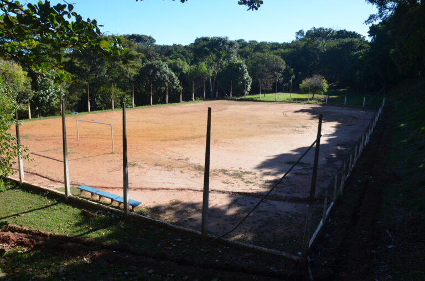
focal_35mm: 27
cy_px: 140
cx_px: 212
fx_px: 318
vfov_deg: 47.8
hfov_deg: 67.5
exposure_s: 1/250
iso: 180
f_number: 8
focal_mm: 18
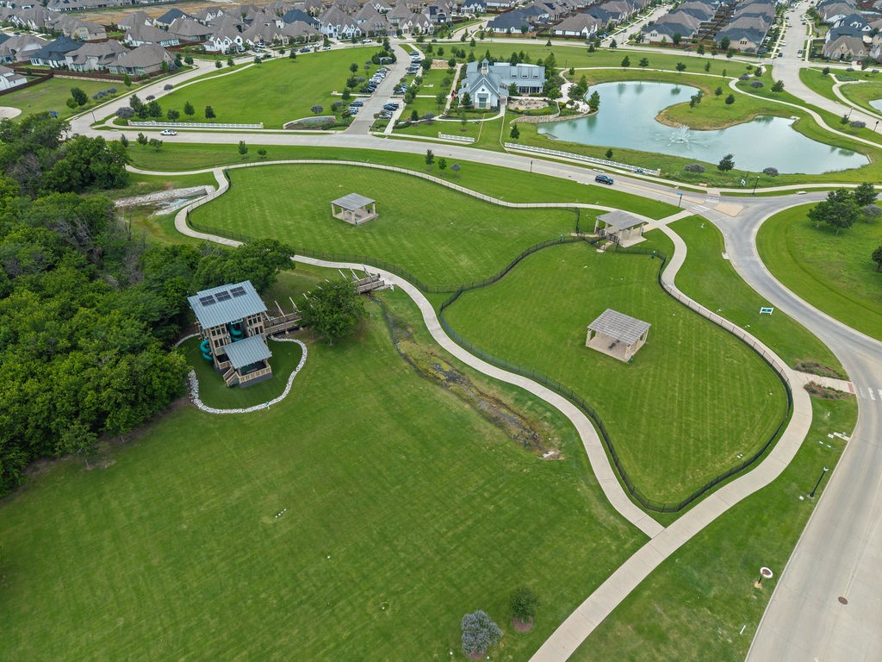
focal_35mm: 24
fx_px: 612
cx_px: 441
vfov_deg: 56.8
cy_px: 331
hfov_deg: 71.6
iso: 100
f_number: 1.8
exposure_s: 1/200
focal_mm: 8.67
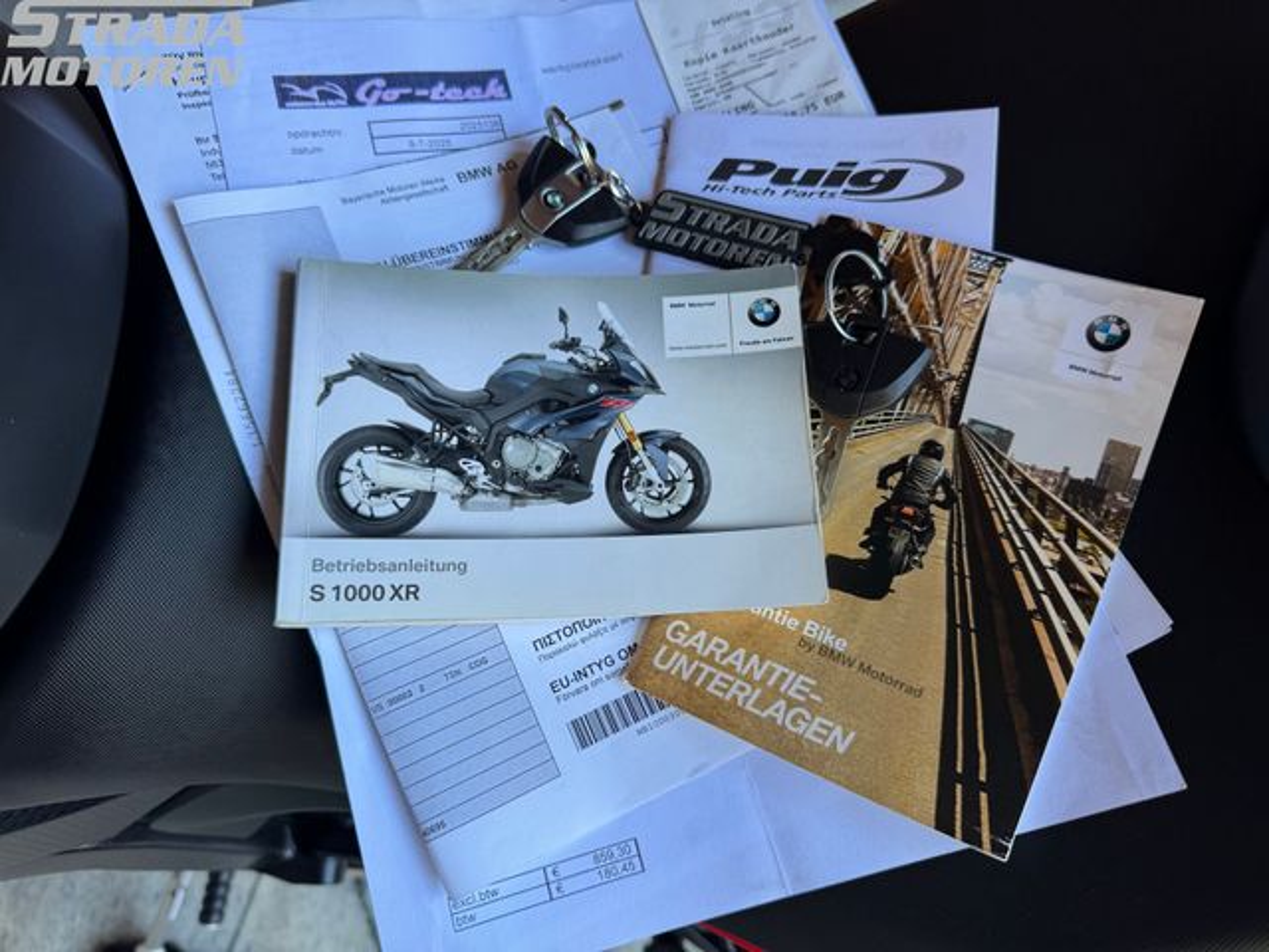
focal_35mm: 24
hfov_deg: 71.6
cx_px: 634
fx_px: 880
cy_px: 476
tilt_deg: -65.5
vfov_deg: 56.8
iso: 64
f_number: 1.78
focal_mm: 6.76
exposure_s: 1/121
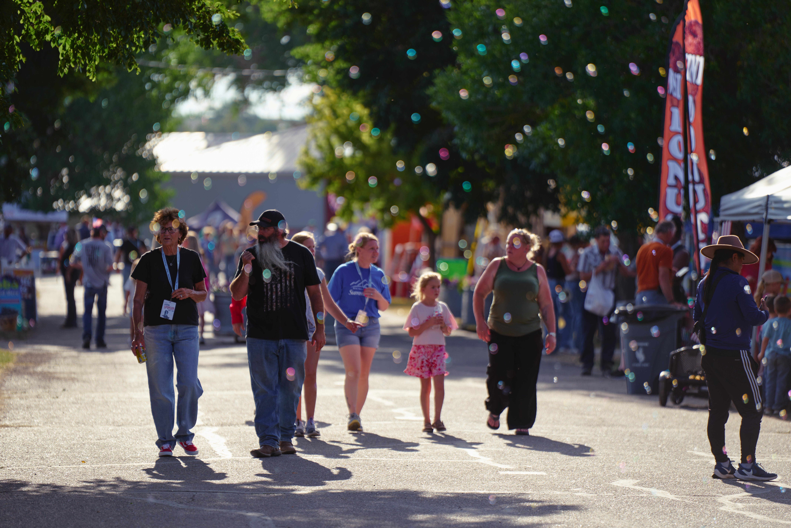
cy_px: 264
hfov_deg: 10.3
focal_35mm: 200
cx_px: 396
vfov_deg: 6.9
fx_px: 4394
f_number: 2.8
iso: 50
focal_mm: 200
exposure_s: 1/800
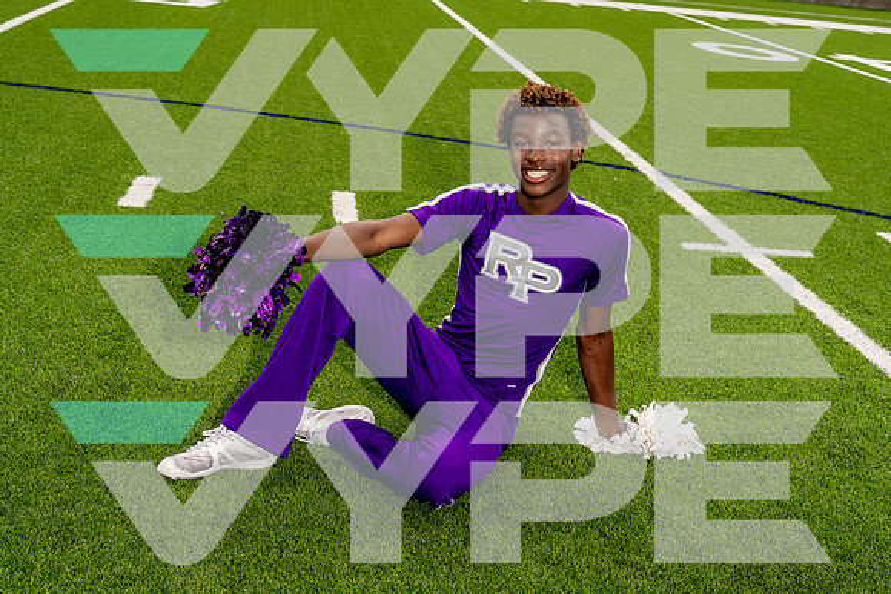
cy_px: 297
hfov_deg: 39.6
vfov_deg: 27.0
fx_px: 1238
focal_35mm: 50
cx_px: 446
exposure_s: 1/250
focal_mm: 50
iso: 100
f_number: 8
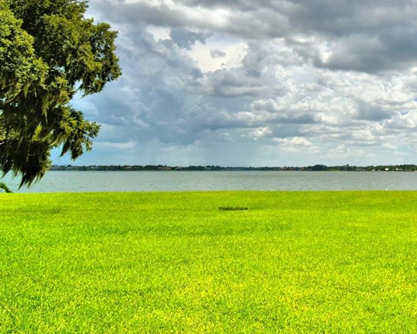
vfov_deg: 42.8
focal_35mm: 34
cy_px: 111
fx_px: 420
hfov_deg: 45.2
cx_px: 412
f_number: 4.5
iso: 100
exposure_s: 1/2500
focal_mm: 10
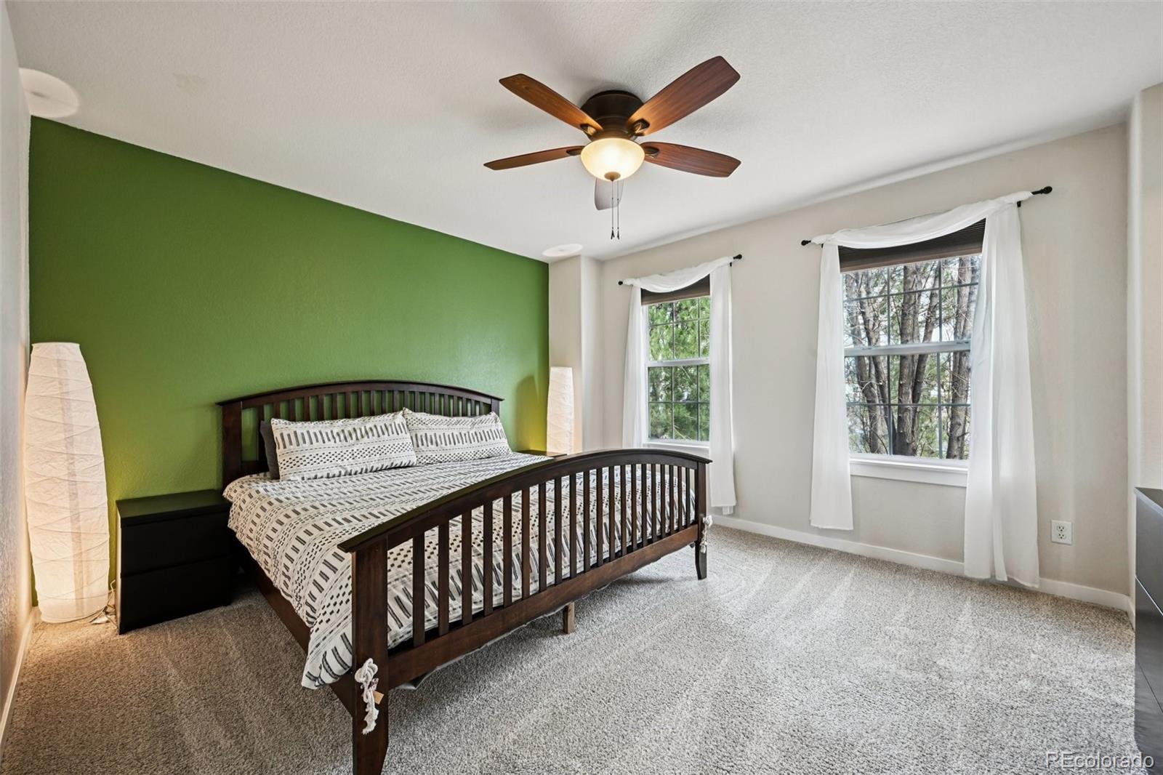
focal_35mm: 14
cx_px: 582
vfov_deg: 81.2
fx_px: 452
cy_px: 388
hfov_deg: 104.3
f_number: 11
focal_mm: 14
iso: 400
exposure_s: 1/10
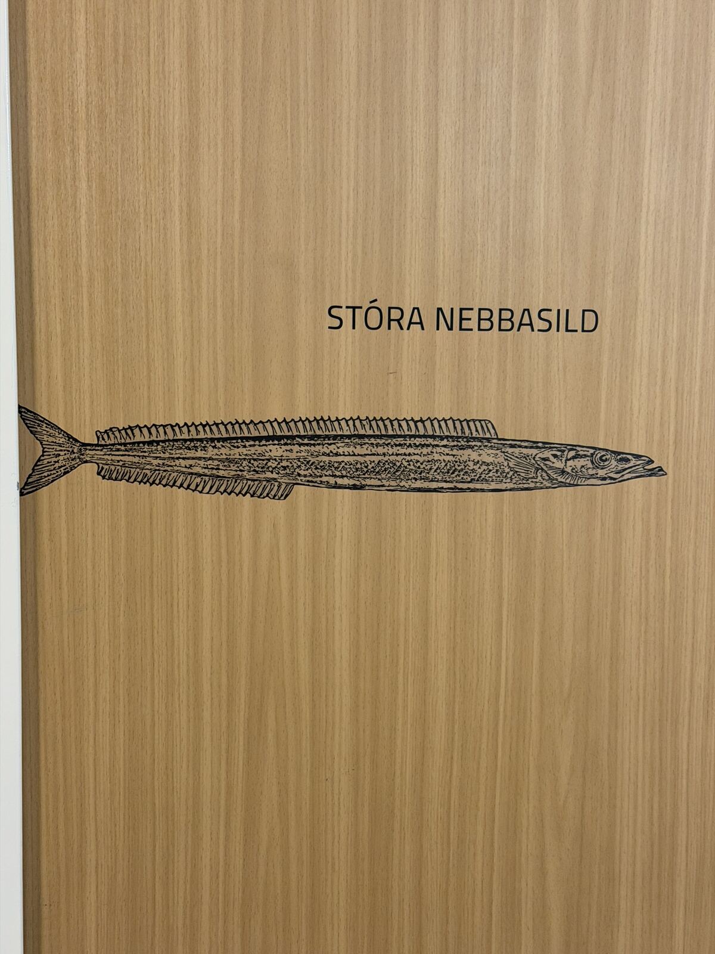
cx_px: 358
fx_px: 1322
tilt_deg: -6.9
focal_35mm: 48
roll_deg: -1.0
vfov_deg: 39.7
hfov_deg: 30.3
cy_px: 477
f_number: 1.78
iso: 250
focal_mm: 6.76
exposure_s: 1/50
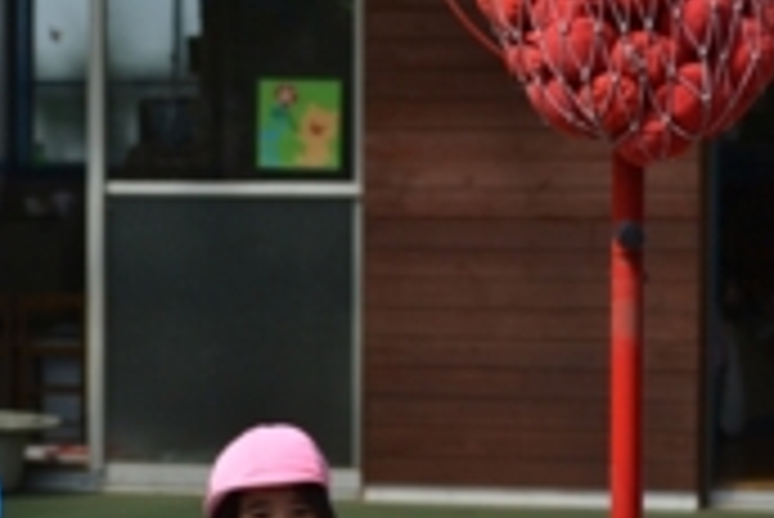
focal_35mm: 192
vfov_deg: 7.1
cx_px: 234
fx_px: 4135
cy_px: 597
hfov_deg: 10.7
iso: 400
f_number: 6.3
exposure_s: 1/1600
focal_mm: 55
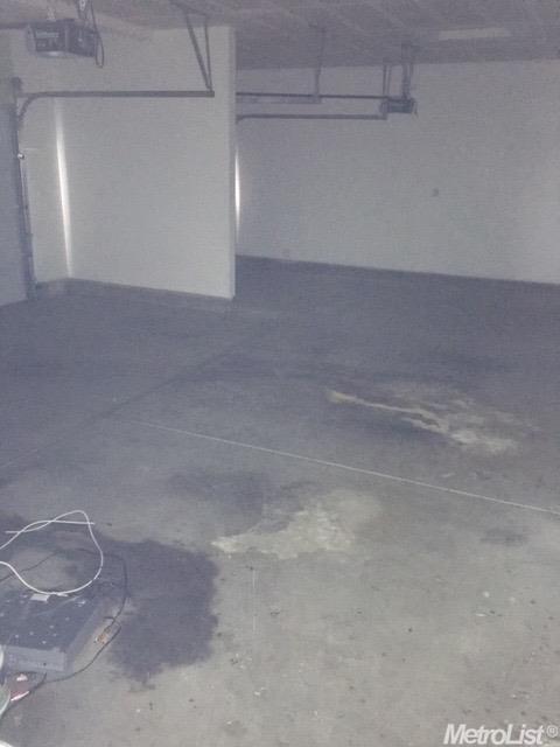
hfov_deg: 48.2
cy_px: 374
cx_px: 280
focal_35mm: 29
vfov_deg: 61.7
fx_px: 626
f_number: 2.2
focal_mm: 4.15
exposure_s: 1/16
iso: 640
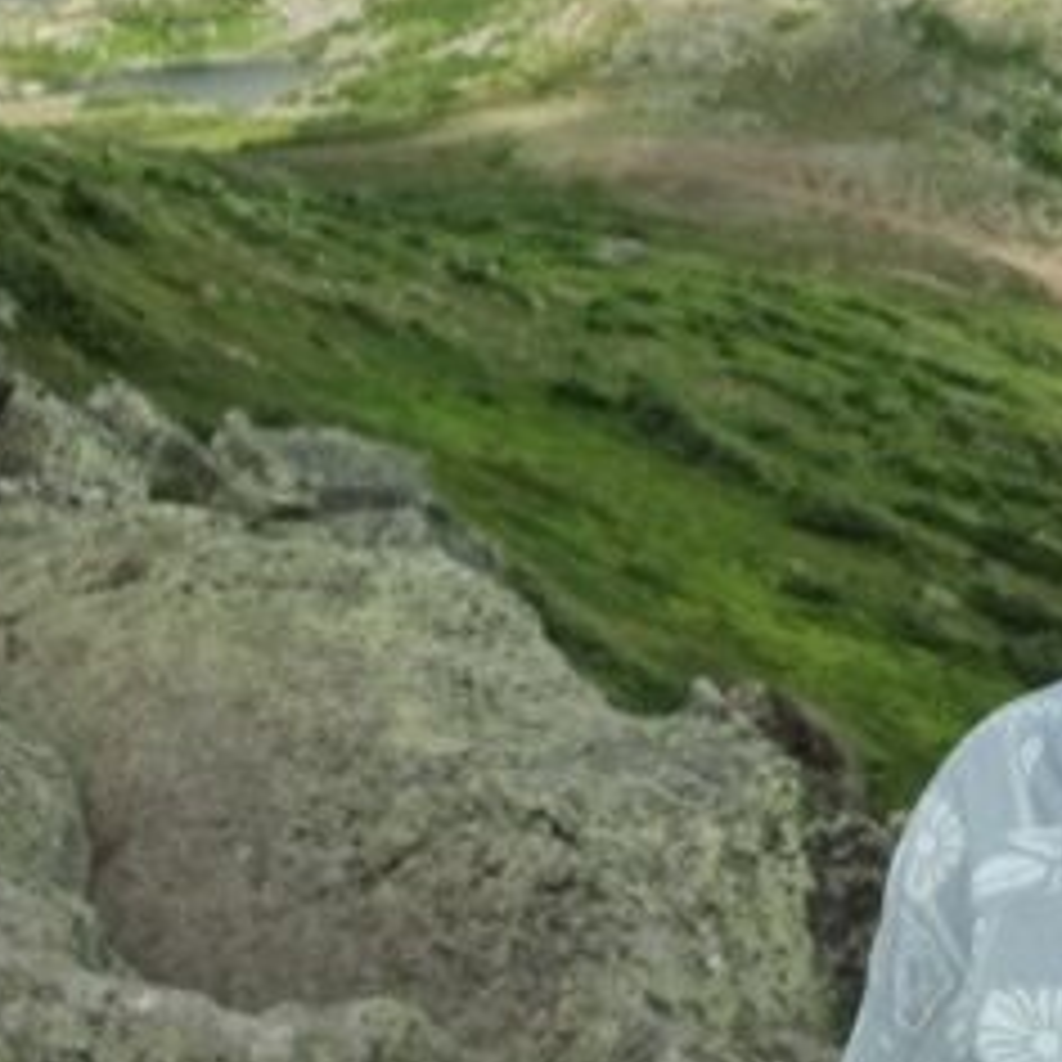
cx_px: 650
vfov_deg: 30.4
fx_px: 1874
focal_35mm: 54
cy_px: 126
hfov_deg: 31.5
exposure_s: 1/345
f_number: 2.2
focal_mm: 3.72
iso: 64
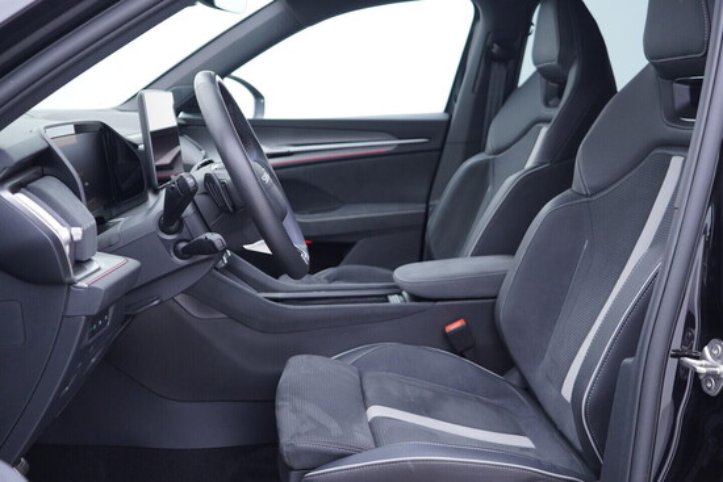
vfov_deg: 36.9
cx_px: 362
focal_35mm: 36
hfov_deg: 53.1
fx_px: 723
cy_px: 241
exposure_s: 1/40
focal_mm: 24
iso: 250
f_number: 2.8
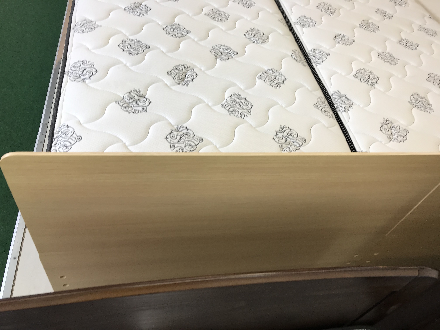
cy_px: 165
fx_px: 356
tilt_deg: -49.0
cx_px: 220
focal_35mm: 28
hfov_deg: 63.4
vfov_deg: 49.7
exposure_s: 1/50
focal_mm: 3.99
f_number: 1.8
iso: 20
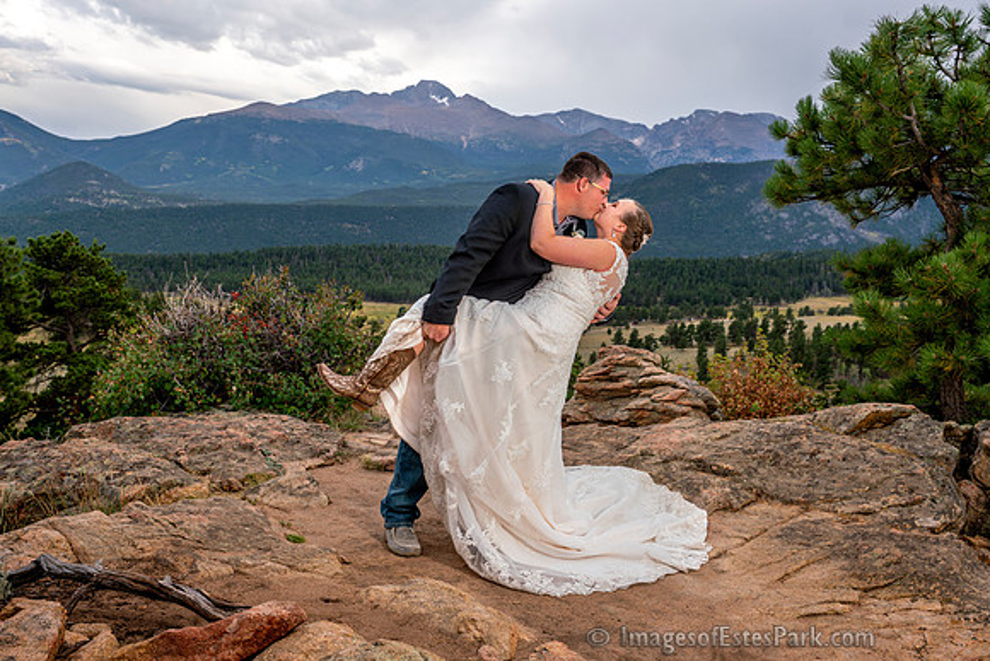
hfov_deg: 54.4
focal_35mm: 35
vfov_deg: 37.9
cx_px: 495
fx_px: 963
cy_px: 330
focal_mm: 35
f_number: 6.3
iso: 100
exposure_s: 1/80
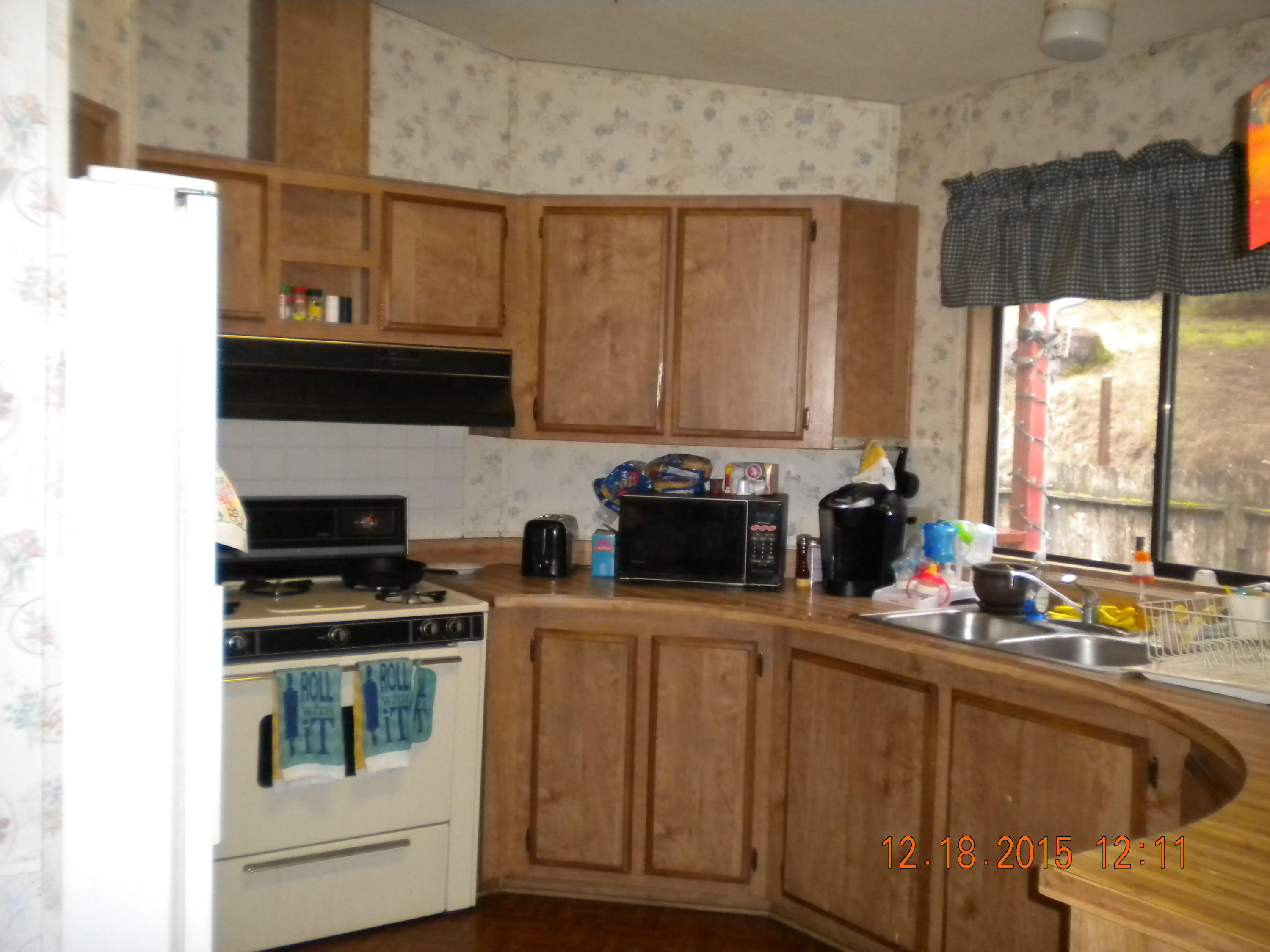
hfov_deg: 52.6
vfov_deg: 40.7
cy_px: 476
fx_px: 1284
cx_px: 635
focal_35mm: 35
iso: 400
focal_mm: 6.3
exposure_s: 1/30
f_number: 3.1
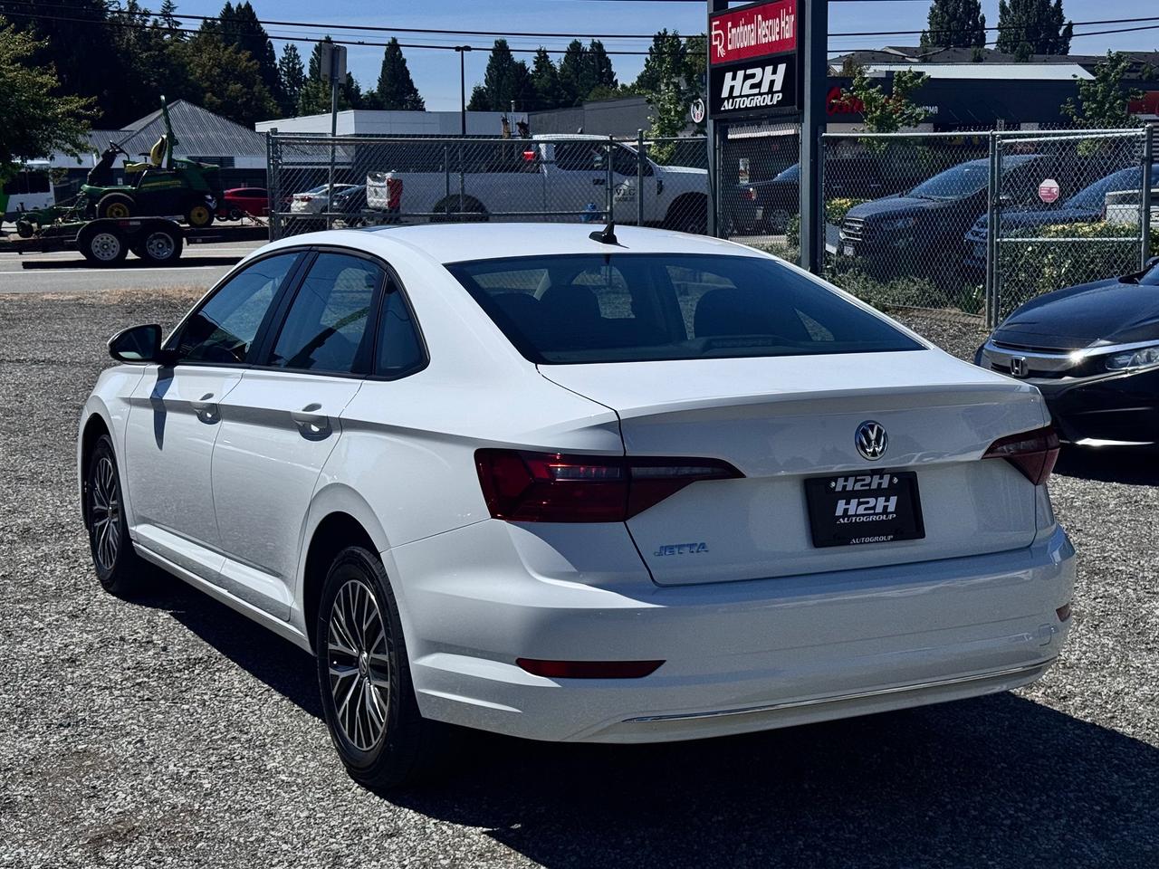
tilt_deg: -6.4
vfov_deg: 30.3
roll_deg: +0.7
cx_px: 580
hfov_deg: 39.7
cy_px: 434
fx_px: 1607
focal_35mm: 48
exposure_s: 1/15385
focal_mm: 6.76
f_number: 1.78
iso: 50
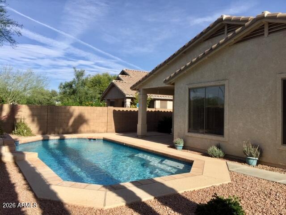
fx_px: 240
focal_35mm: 29
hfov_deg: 61.7
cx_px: 143
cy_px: 108
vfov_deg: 48.2
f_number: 2.2
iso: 32
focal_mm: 4.15
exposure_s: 1/1980
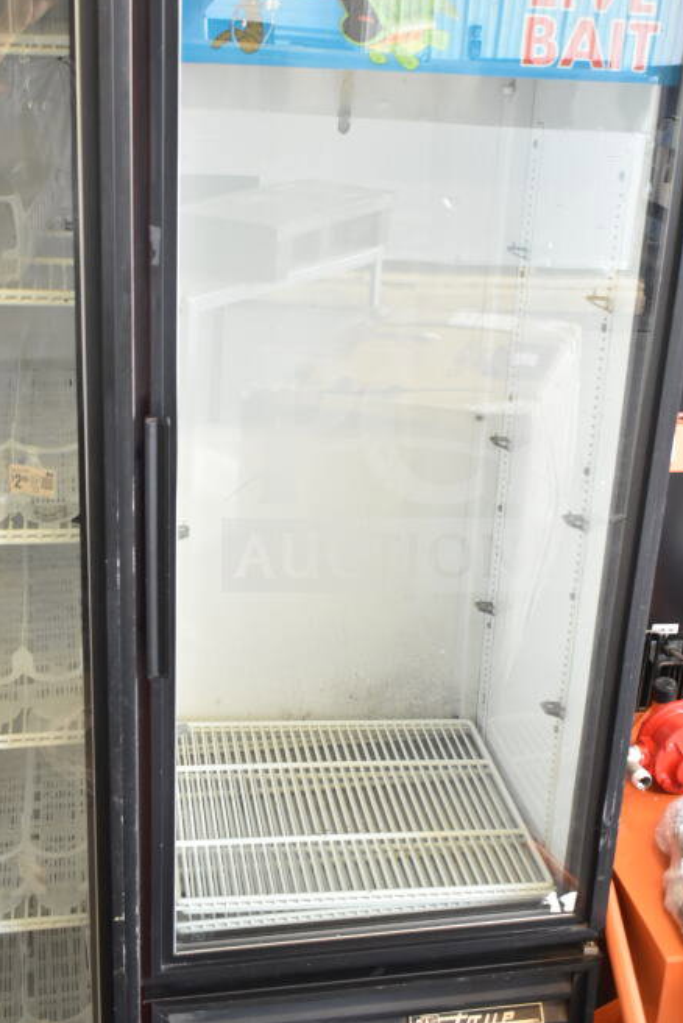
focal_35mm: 46
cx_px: 396
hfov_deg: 29.2
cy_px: 468
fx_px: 1308
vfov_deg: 42.7
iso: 1600
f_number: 3.8
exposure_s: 1/60
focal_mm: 22
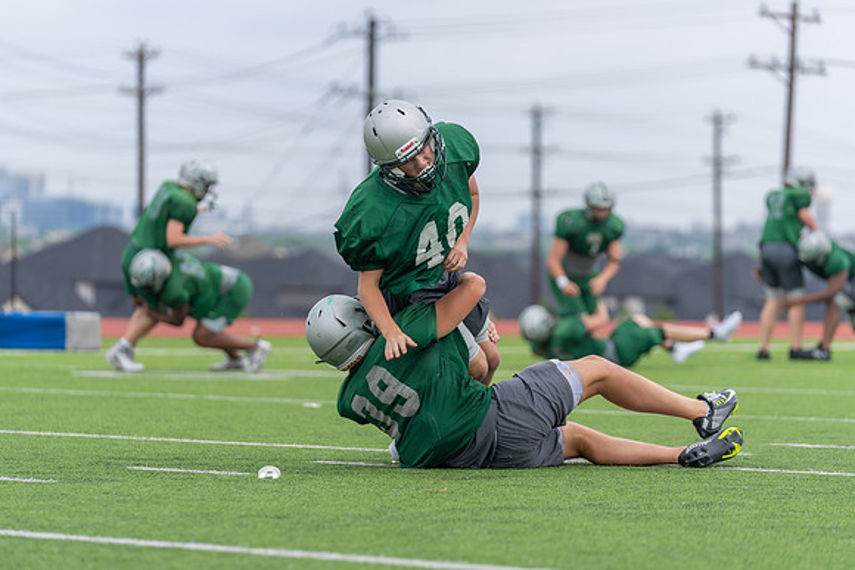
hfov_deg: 12.5
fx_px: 3896
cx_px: 428
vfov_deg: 8.4
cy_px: 285
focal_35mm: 164
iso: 160
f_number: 3.5
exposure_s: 1/1250
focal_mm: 164
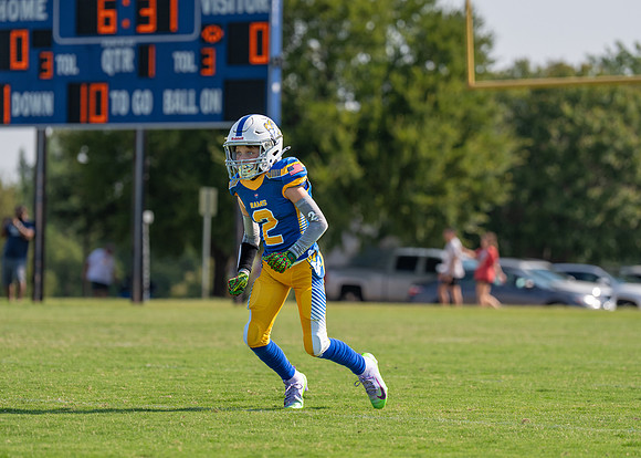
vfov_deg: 7.1
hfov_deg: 9.9
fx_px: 3699
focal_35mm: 203
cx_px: 305
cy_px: 242
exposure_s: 1/3200
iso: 160
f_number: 2.8
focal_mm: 142
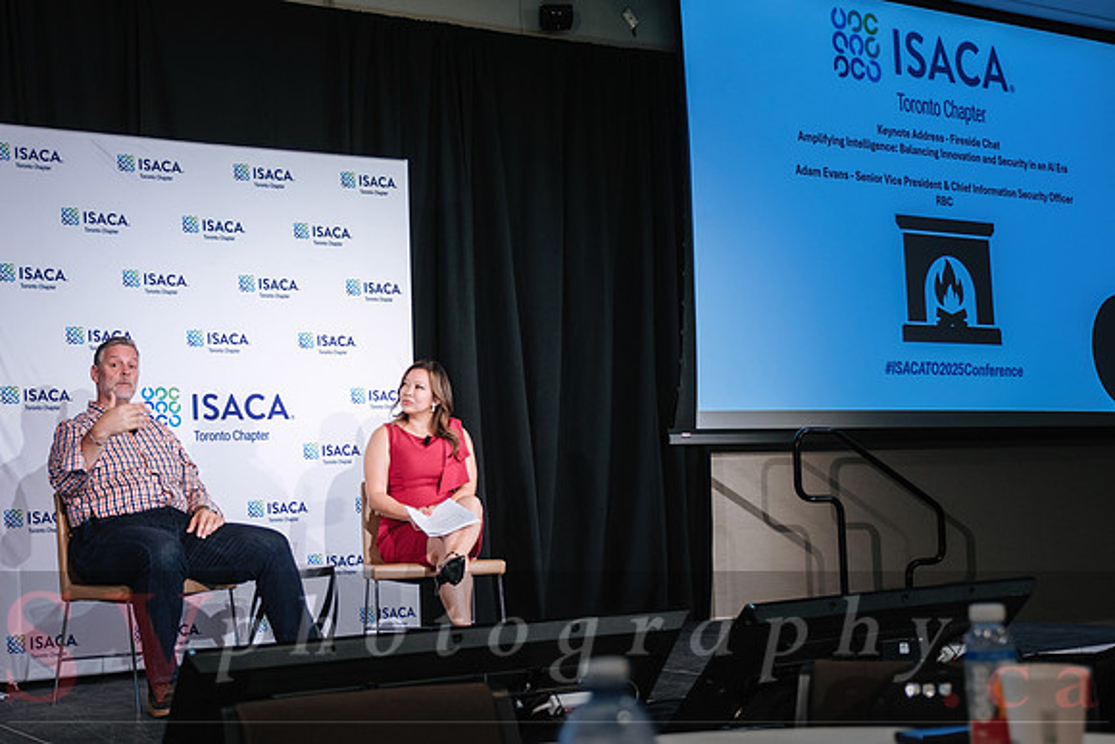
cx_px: 497
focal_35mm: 48
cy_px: 378
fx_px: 1473
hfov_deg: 41.4
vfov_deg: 28.3
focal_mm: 28.3
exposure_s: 1/60
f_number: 2.8
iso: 800
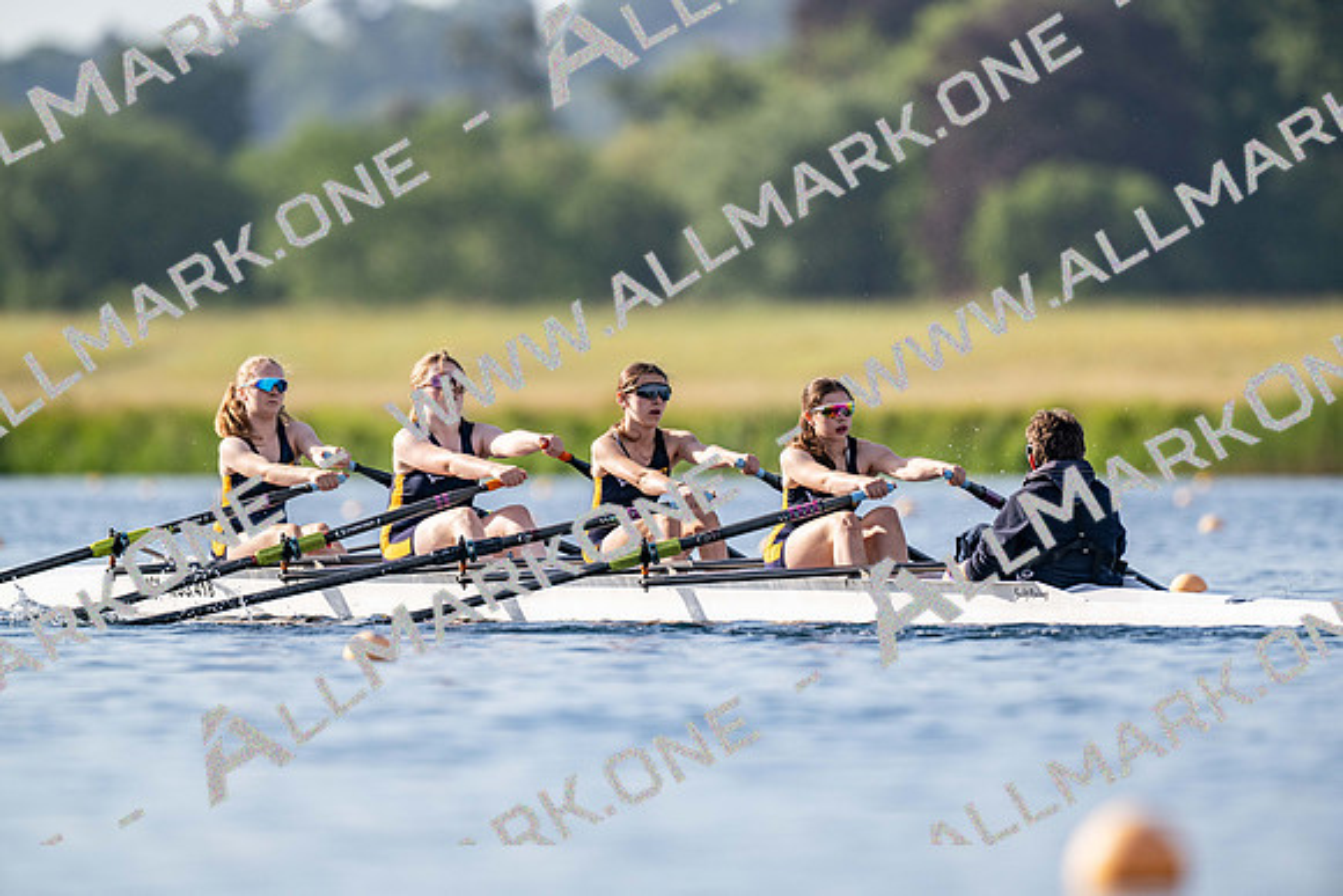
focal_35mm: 600
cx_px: 672
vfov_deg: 2.3
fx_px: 22388
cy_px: 448
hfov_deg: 3.4
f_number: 5
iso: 400
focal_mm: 600
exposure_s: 1/2500
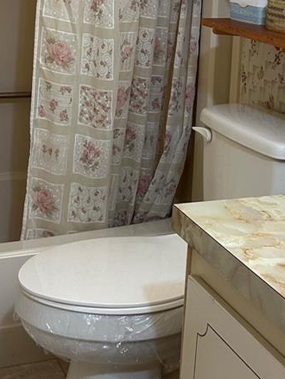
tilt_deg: -10.0
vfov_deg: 26.8
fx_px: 778
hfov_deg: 20.7
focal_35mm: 71
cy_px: 65
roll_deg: -3.6
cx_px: 124
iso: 125
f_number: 1.5
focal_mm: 5.7
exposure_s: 1/60
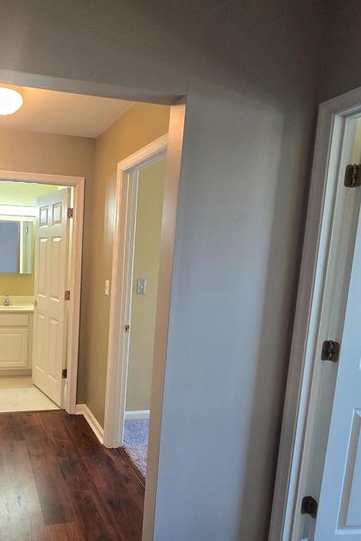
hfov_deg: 50.9
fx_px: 346
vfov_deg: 75.6
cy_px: 314
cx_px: 61
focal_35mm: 23
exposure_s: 1/60
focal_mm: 2.2
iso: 250
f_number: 2.2
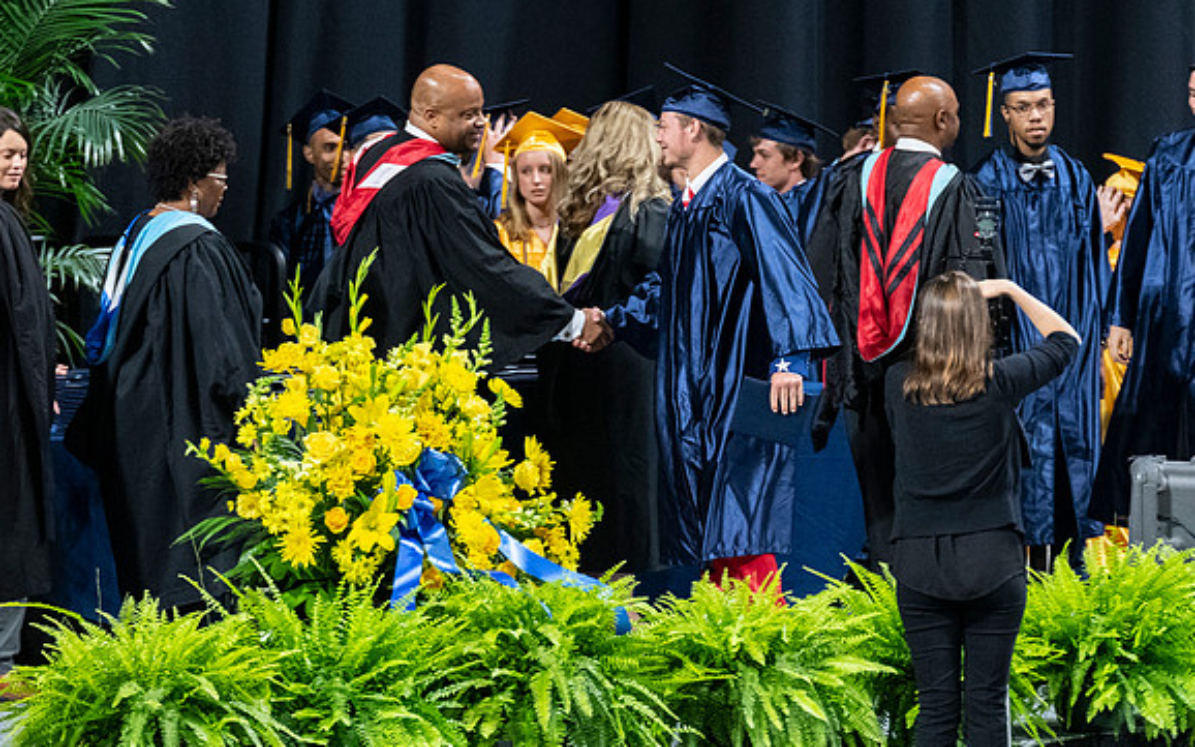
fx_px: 13480
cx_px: 739
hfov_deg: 5.1
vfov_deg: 3.2
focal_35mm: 414
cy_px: 438
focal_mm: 200
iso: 2000
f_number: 4
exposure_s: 1/200
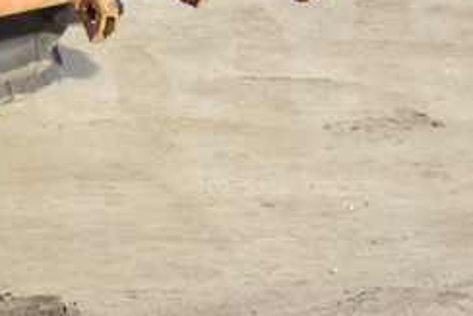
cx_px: -454
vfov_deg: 4.3
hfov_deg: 6.4
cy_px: -411
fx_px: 4128
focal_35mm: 314
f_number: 10
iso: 125
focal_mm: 40
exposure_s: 1/160
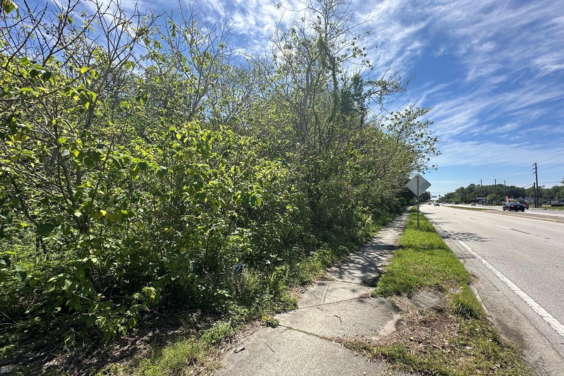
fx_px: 251
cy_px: 195
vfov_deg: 73.7
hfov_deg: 96.7
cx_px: 295
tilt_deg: +0.6
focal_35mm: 16
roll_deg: +1.6
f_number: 2.2
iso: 50
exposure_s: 1/1261
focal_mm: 2.22
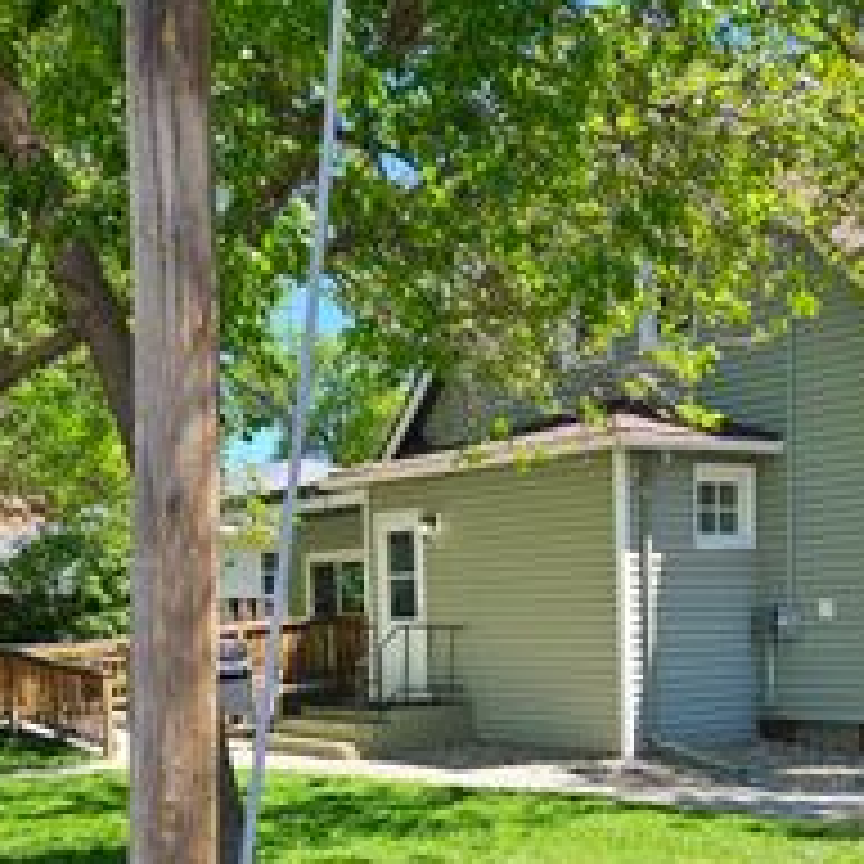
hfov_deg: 31.9
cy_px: 745
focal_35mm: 53
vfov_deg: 31.0
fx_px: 1497
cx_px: 580
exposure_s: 1/661
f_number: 1.8
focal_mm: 5.4
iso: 25
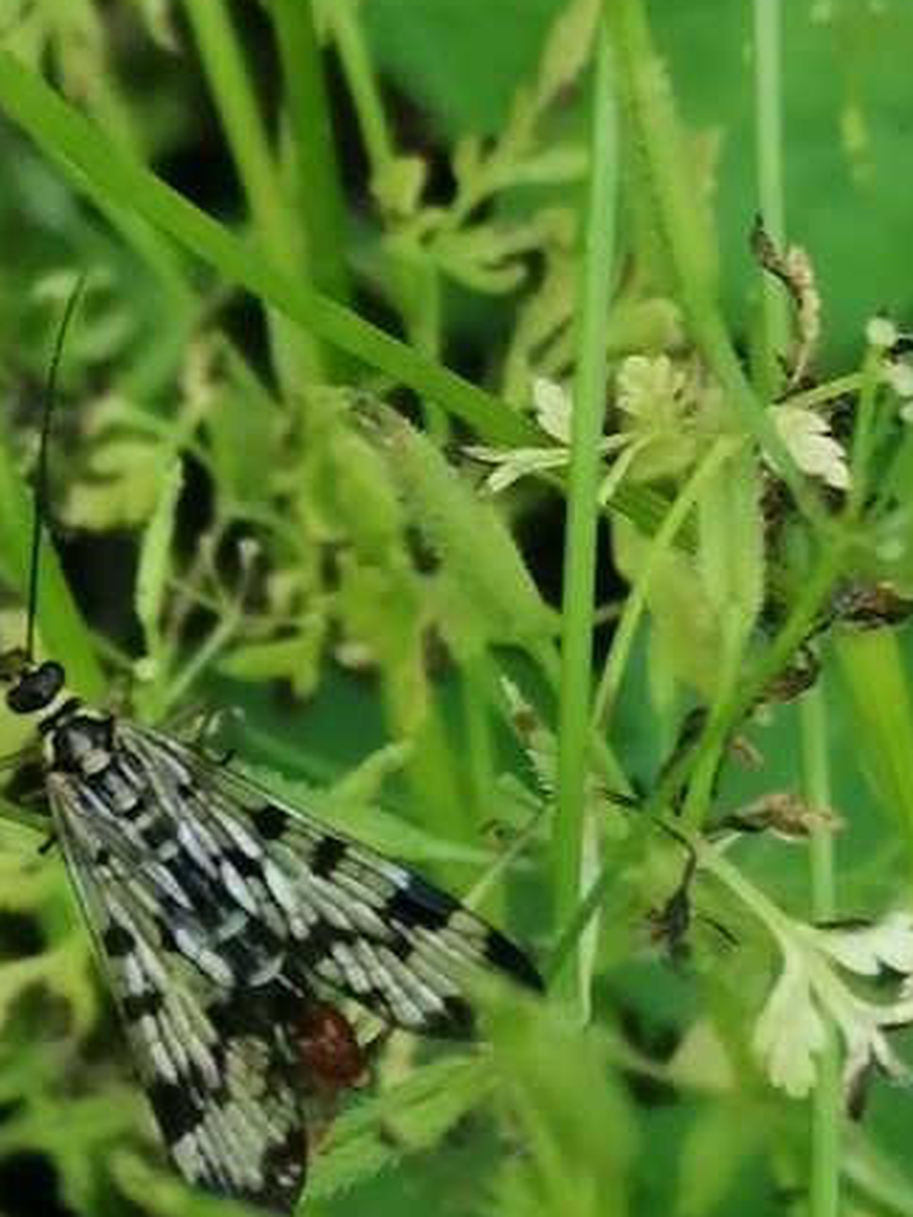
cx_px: 335
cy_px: 749
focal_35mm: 154
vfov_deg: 12.8
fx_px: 5416
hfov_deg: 9.6
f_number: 1.8
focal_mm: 3.46
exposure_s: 1/90
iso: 50
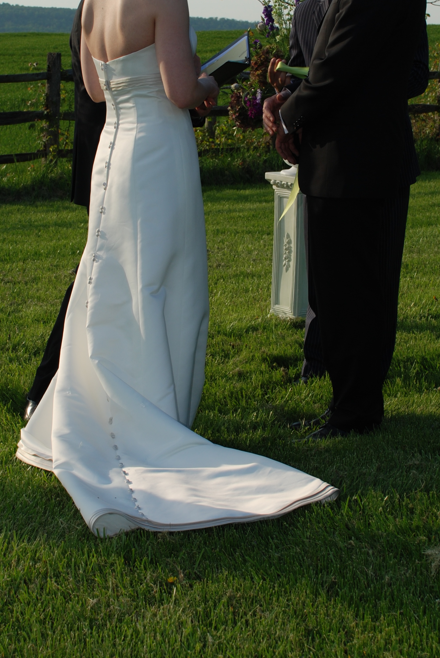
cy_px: 256
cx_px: 213
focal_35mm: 74
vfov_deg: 27.2
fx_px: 1353
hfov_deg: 18.5
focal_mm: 32
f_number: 7.1
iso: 100
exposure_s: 1/200
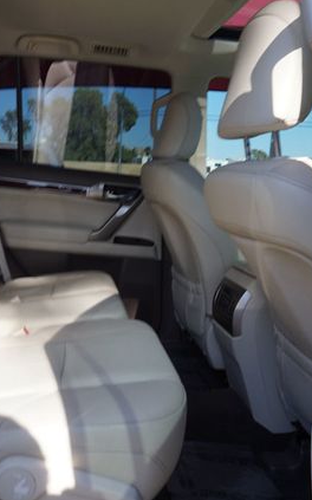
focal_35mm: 37
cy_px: 249
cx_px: 77
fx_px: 504
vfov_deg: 52.8
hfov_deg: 33.7
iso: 100
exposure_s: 1/100
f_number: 8
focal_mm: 16
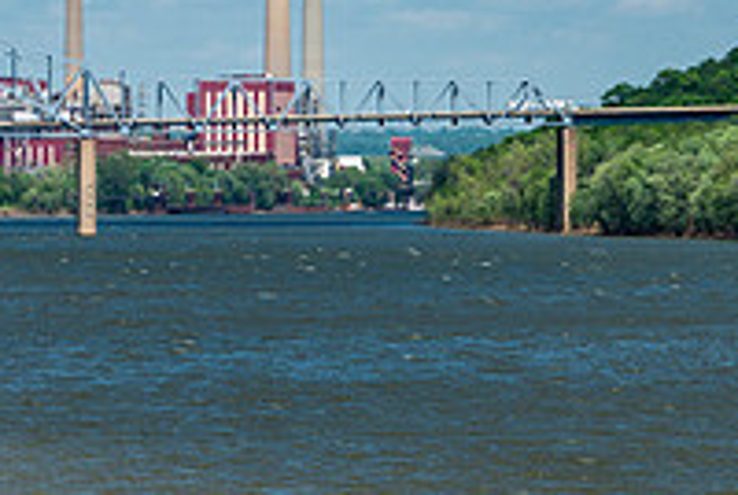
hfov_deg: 6.3
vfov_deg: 4.3
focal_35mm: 324
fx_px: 6652
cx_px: 240
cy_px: 42
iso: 100
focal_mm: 112
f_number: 9
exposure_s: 1/320
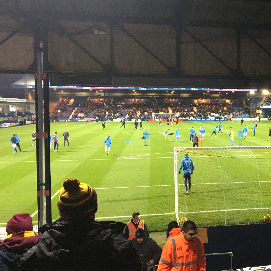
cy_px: 130
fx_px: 372
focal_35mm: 42
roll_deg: +0.0
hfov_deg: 38.5
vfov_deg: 40.0
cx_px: 218
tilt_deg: -4.2
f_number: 2.2
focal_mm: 4.15
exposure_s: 1/25
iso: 200
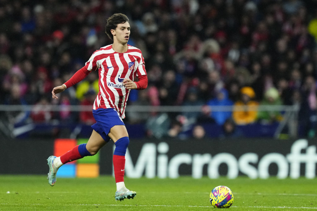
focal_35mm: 400
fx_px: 3522
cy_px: 106
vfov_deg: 3.4
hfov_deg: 5.2
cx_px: 158
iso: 3200
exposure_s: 1/1600
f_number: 3.2
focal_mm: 400
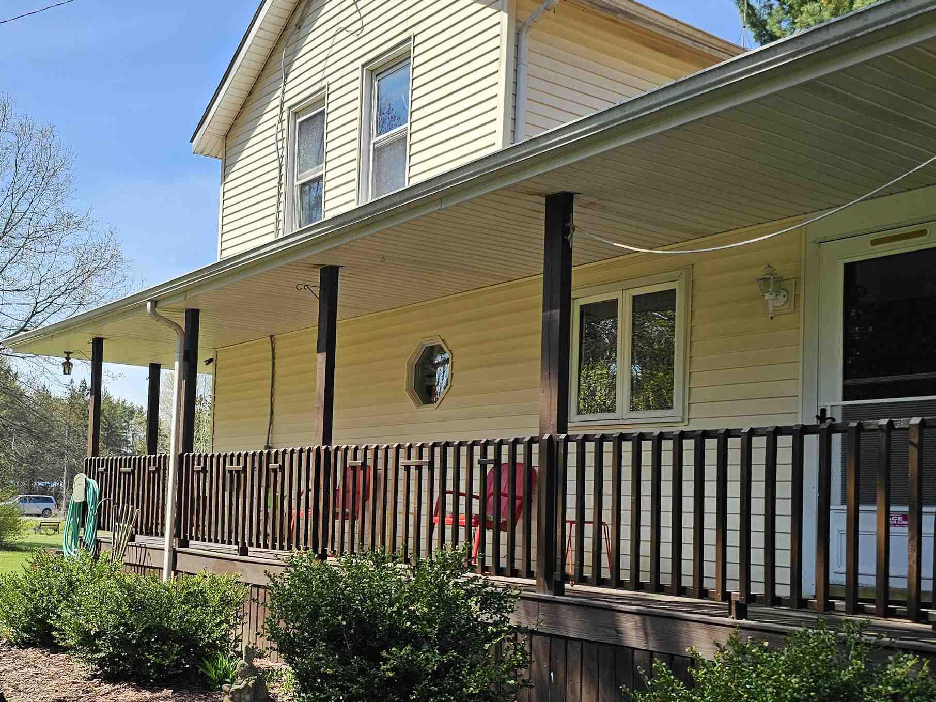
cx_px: 314
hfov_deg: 47.1
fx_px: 1055
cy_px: 439
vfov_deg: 36.6
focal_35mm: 39
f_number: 1.7
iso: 16
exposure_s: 1/542
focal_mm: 6.3
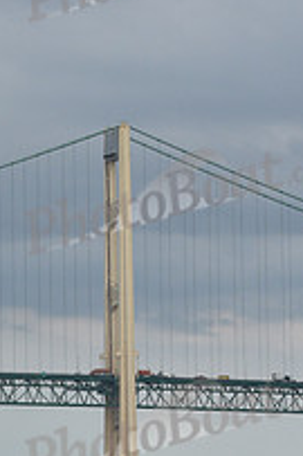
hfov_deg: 5.2
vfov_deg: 7.8
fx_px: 3326
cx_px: -91
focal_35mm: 263
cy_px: 112
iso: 400
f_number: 8
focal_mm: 92
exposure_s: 1/800
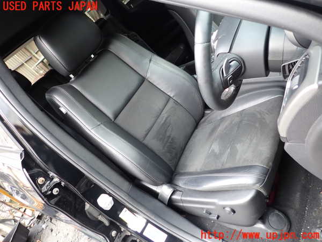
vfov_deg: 54.9
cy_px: 121
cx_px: 161
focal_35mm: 25
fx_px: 233
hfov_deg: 69.4
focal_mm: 4.5
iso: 200
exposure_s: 1/60
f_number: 2
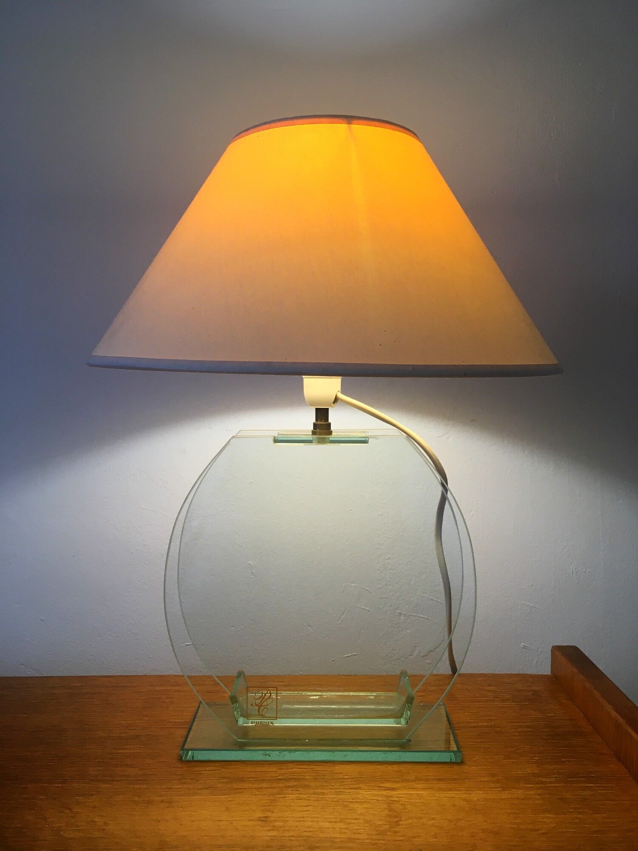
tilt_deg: -3.9
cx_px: 319
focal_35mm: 29
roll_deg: +1.4
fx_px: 713
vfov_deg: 61.7
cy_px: 426
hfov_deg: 48.2
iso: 32
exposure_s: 1/33
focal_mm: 4.15
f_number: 2.2
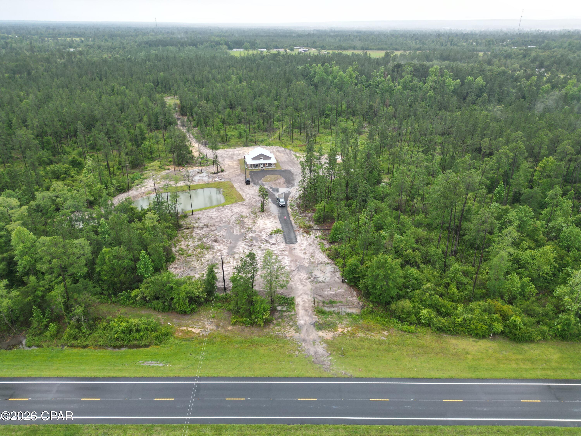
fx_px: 403
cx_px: 290
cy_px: 218
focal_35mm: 24
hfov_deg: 71.6
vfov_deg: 56.8
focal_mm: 6.72
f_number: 1.7
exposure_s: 1/200
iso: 200
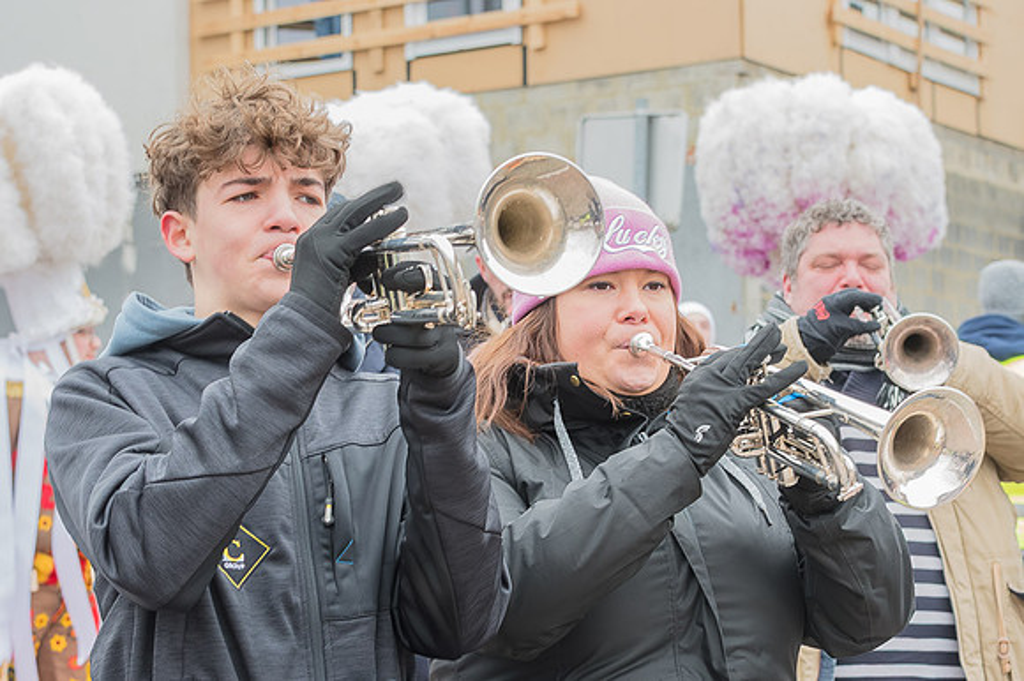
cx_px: 512
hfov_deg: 19.5
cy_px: 340
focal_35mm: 105
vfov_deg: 13.0
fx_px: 2985
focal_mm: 70
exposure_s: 1/50
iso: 800
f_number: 8
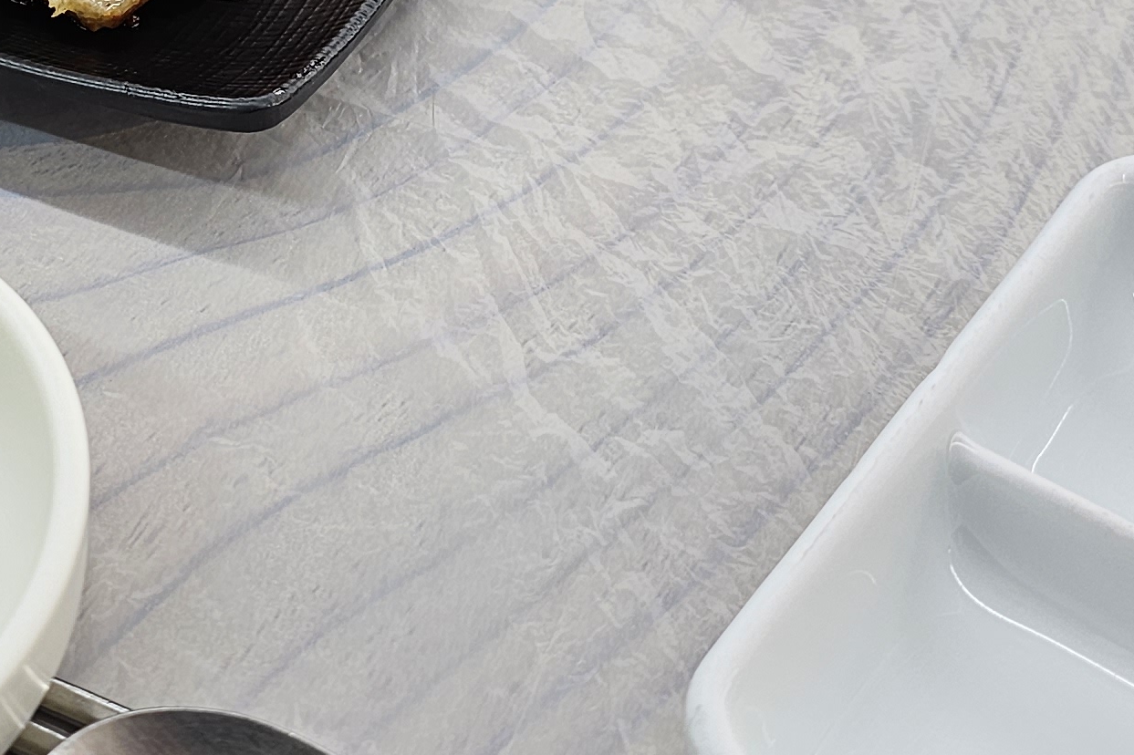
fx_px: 2425
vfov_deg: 17.3
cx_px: 60
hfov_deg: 25.3
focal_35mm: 77
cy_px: -7
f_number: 1.7
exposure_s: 1/120
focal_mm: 6.3
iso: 100
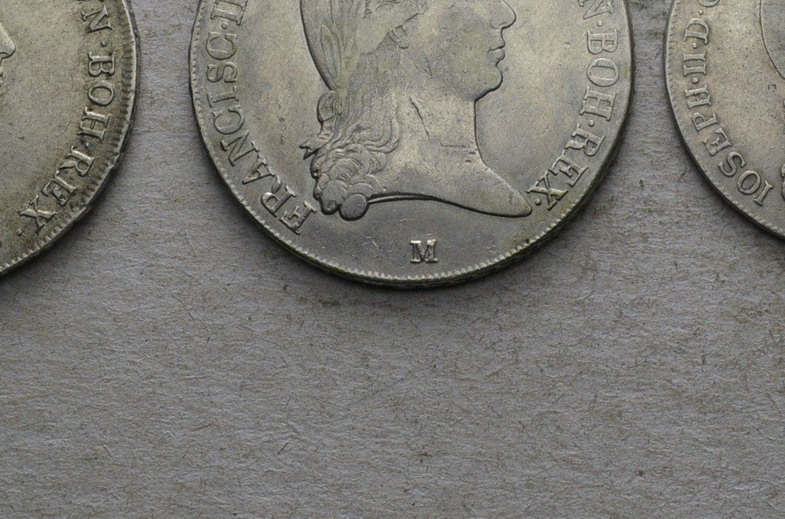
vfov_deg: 14.0
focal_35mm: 95
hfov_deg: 21.3
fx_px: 2067
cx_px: 589
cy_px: -63
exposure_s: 1/250
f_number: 14
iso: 400
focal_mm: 26
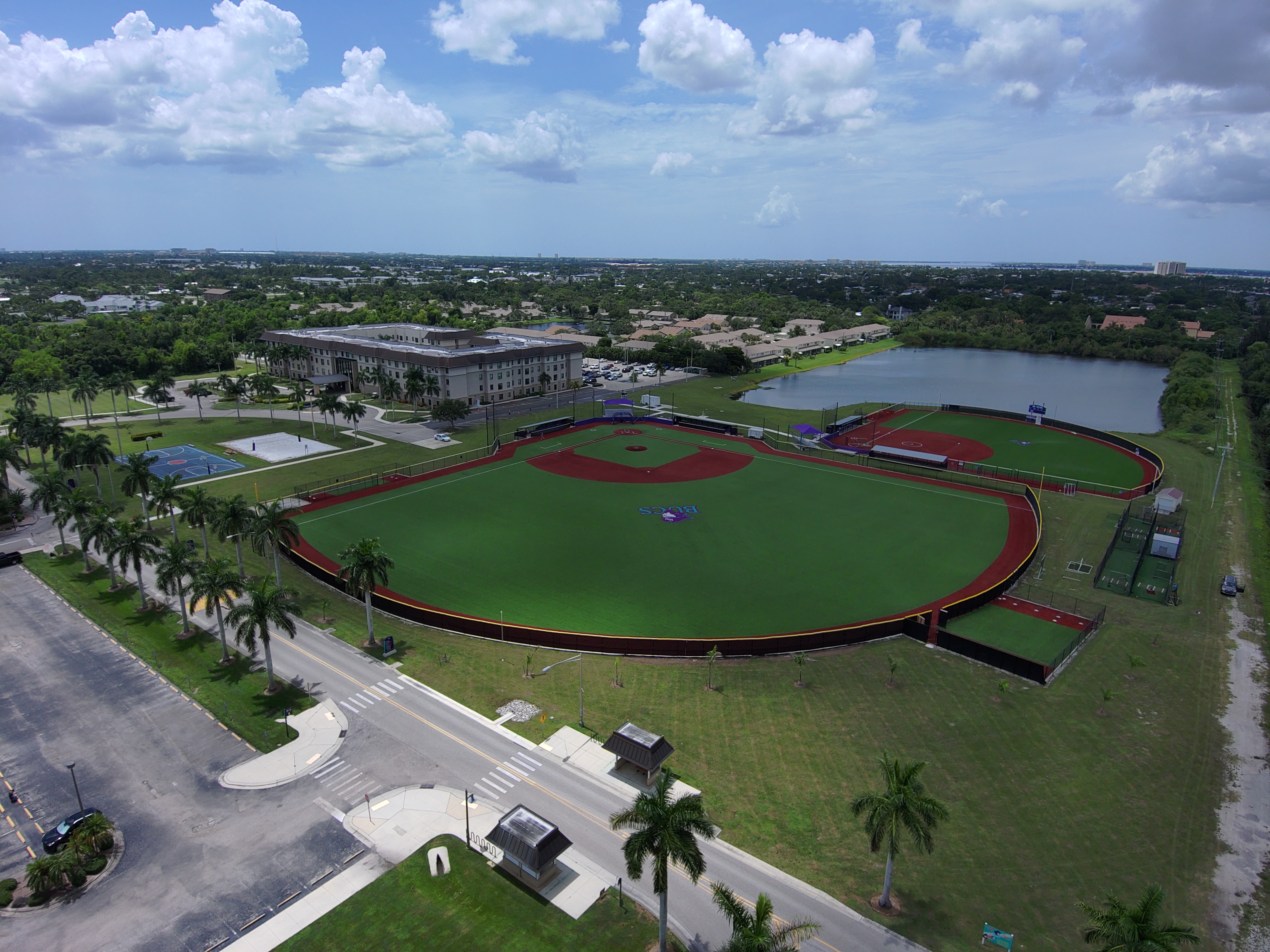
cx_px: 635
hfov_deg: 79.0
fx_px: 770
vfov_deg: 63.4
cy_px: 476
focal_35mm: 21
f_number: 2.8
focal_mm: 3.7
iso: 100
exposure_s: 1/120
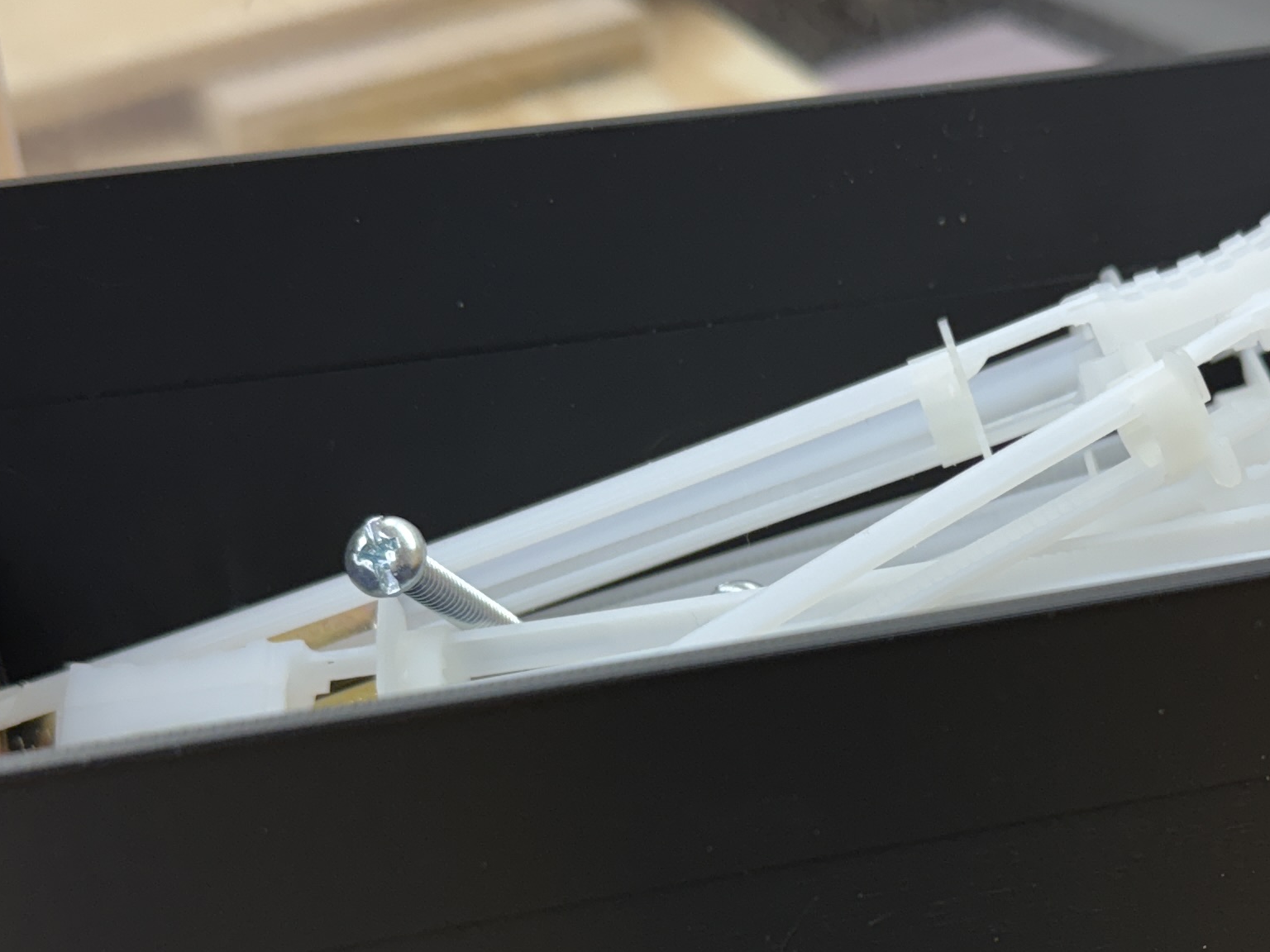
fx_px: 2311
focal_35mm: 63
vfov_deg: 22.8
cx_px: 881
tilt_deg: -38.1
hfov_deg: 30.4
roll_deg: -0.4
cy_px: 808
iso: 160
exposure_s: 1/120
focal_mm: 6.76
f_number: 1.78
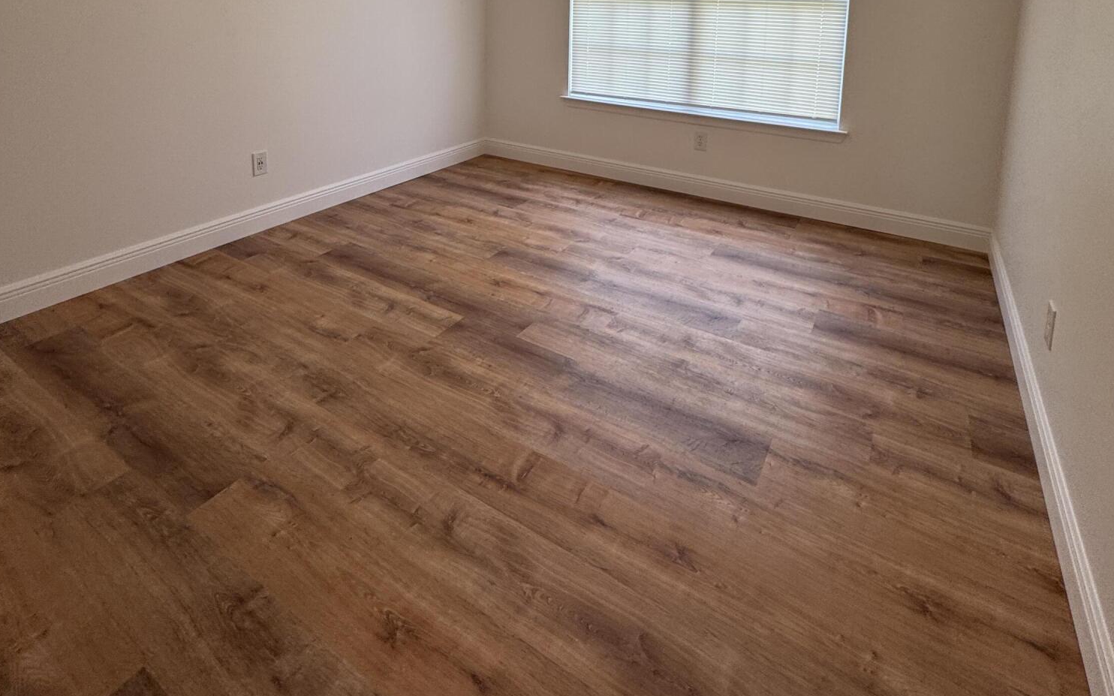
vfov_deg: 52.5
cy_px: 71
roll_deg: +0.7
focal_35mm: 20
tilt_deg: -5.1
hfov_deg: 85.1
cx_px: 555
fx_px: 607
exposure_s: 1/120
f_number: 2.2
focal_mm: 2.22
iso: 64
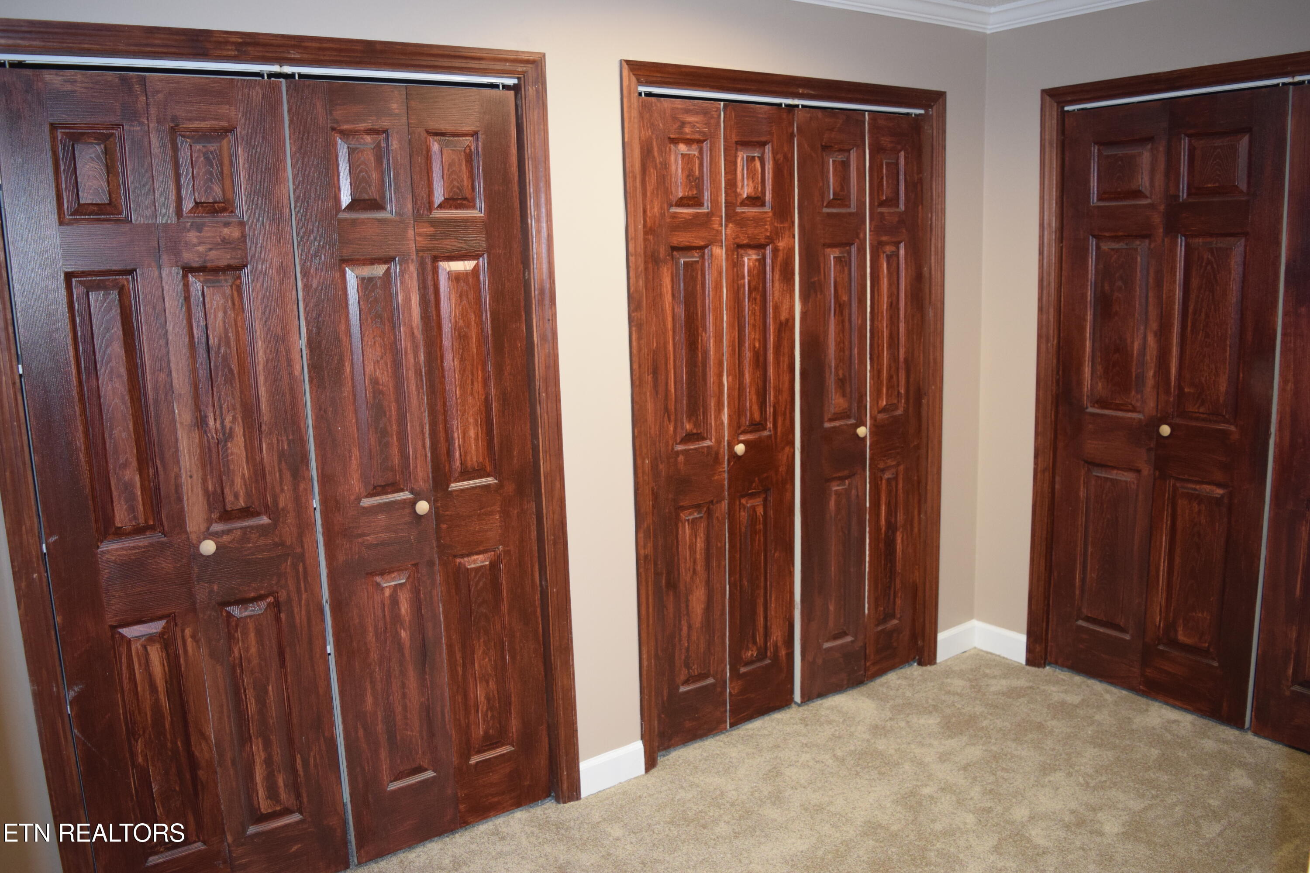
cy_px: 436
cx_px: 655
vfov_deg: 47.9
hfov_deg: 67.4
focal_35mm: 27
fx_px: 982
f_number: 3.5
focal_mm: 18
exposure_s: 1/30
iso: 1100
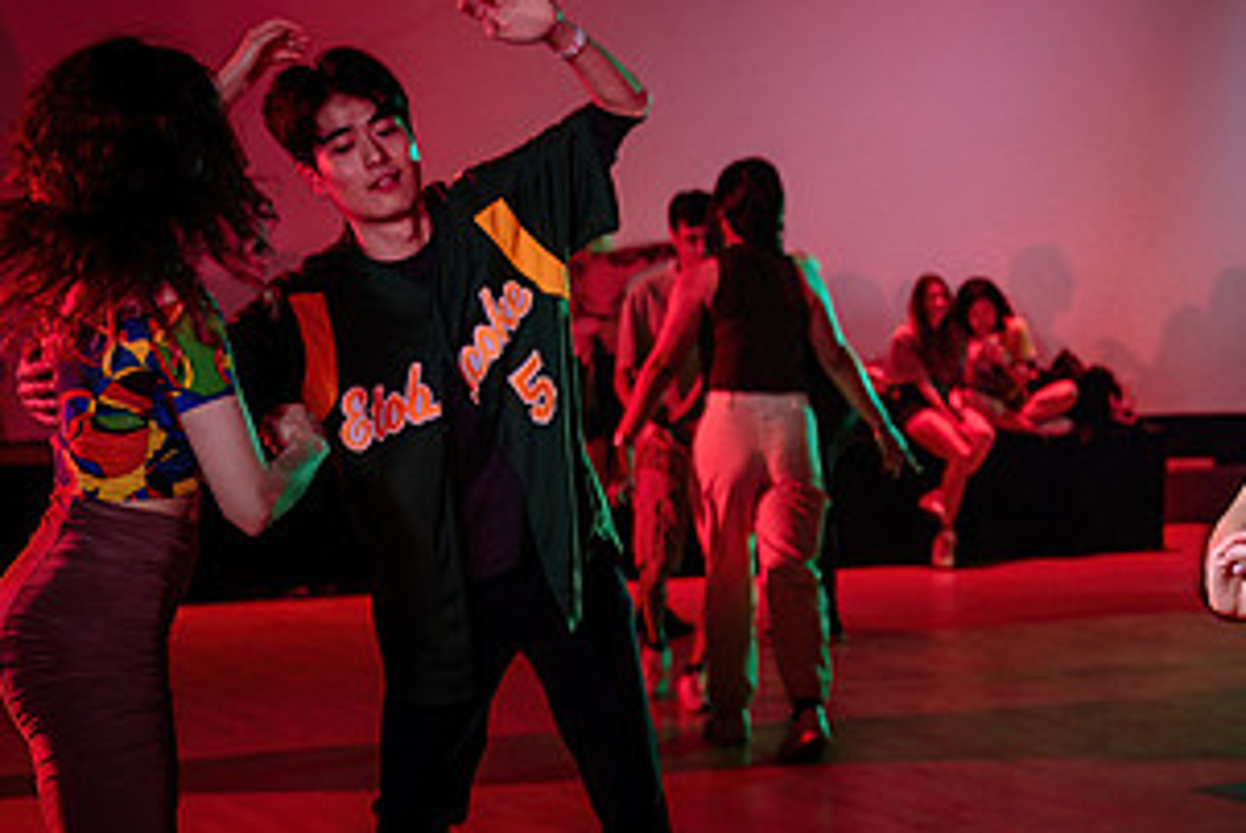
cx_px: 1308
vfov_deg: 15.7
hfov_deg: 22.3
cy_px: 298
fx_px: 3014
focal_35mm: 87
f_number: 3.2
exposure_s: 1/60
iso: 1000
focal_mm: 38
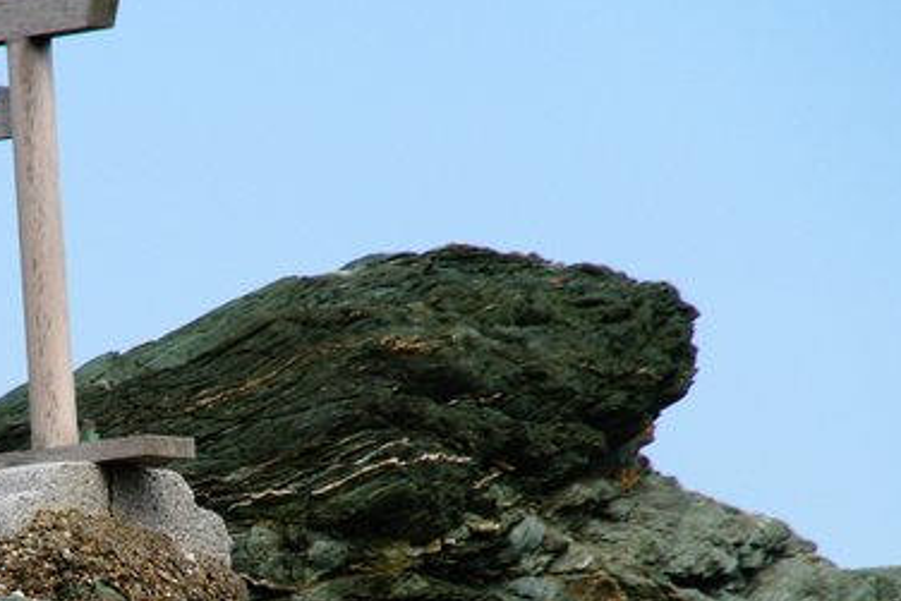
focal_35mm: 717
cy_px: 553
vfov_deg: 1.9
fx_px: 17951
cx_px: 50
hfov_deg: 2.9
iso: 200
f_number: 9
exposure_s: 1/500
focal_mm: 200
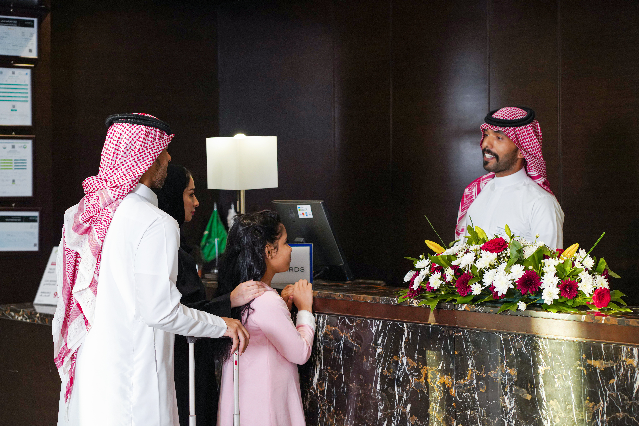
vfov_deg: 15.9
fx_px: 1526
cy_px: 215
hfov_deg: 23.6
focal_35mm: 86
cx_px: 318
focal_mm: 85
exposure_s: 1/100
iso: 1000
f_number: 5
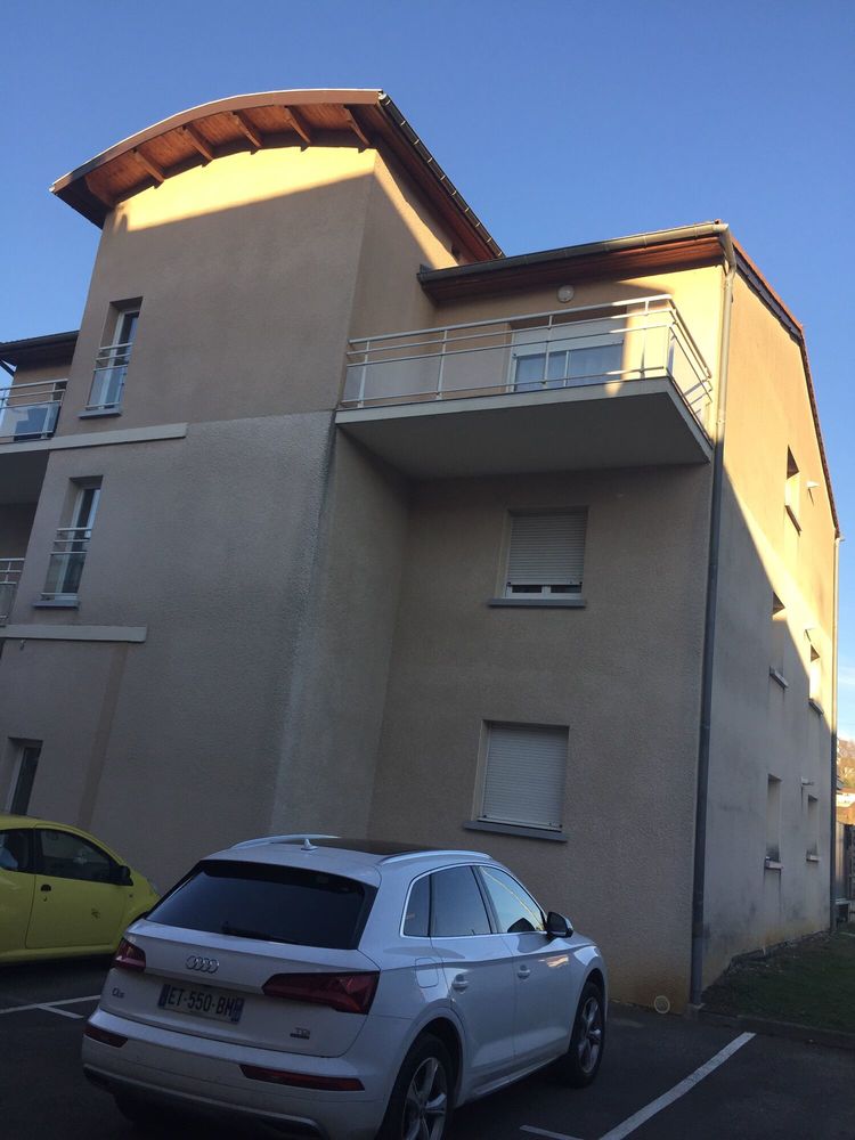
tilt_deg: +14.6
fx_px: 955
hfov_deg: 48.2
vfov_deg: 61.7
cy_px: 570
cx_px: 428
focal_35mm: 29
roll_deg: -6.9
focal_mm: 4.15
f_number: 2.2
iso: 32
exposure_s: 1/608
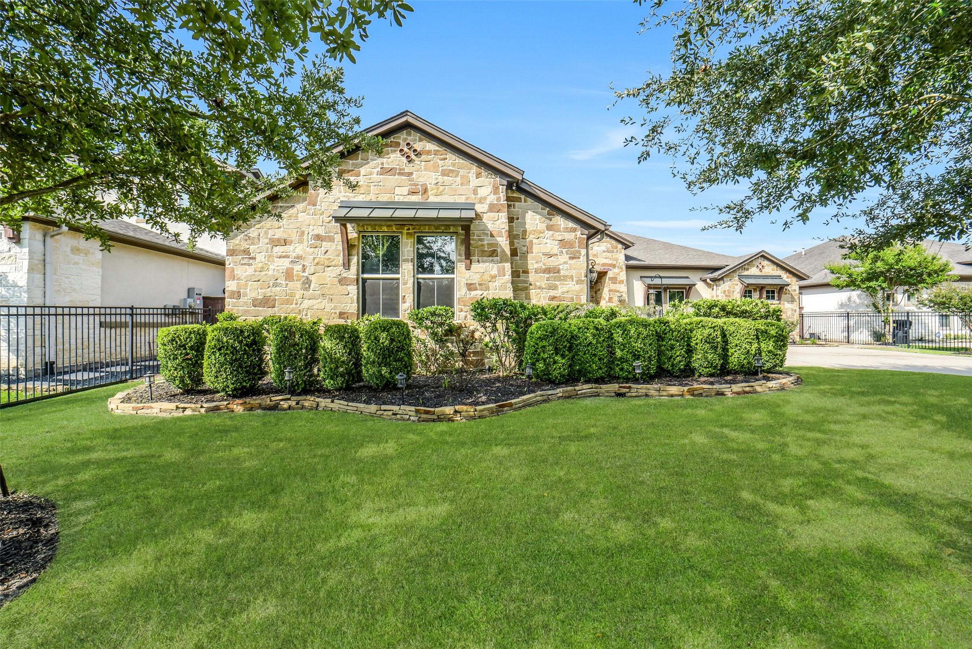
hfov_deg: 104.2
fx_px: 378
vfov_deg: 81.2
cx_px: 486
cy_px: 324
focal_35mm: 14
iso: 500
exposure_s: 1/400
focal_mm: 14
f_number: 11
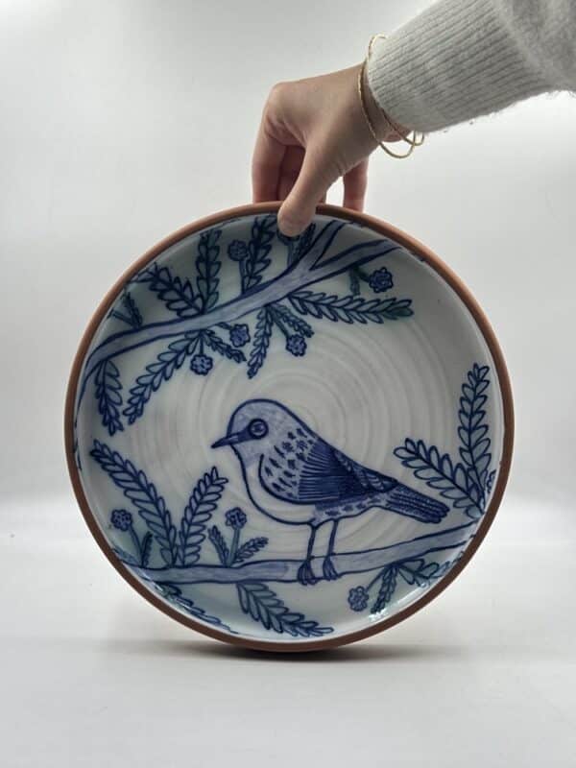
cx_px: 288
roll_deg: -1.8
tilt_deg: -8.7
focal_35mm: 48
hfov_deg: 30.3
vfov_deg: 39.7
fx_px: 1065
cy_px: 384
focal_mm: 6.86
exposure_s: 1/267
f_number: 1.78
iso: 64
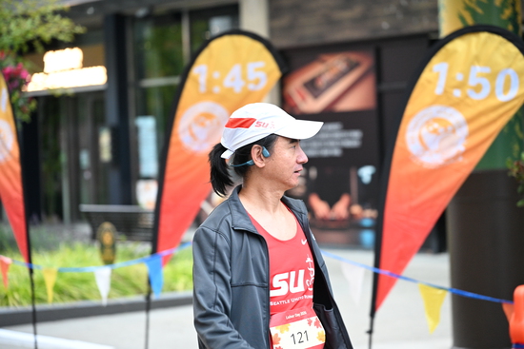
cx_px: 262
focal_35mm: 120
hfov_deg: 17.1
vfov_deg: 11.4
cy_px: 174
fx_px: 1747
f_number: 4
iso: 2000
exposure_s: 1/200
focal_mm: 120
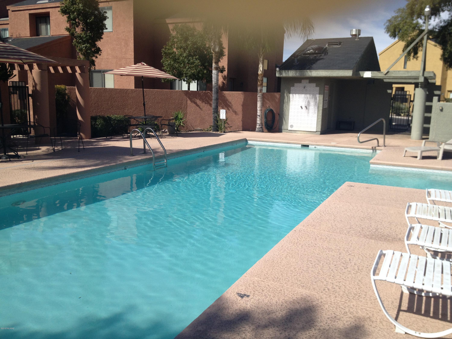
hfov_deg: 52.6
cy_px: 170
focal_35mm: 35
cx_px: 226
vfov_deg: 40.7
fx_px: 457
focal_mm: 4.28
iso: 50
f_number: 2.4
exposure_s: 1/1972
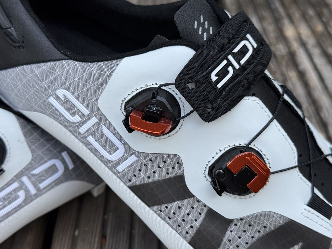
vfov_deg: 30.3
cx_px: 166
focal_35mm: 48
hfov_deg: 39.7
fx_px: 460
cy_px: 124
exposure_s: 1/464
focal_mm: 6.76
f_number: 1.78
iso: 64
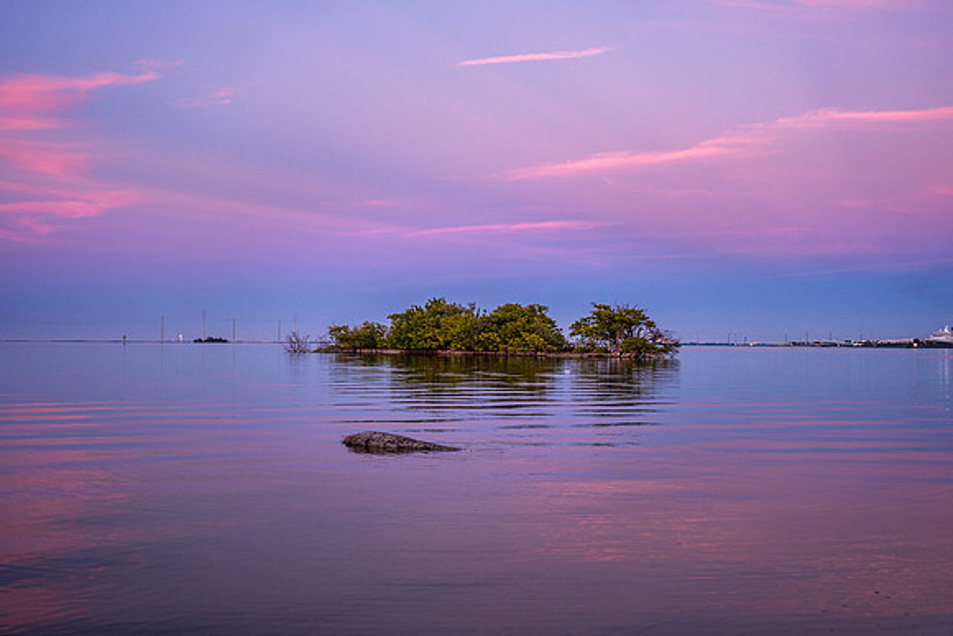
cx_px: 476
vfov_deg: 32.6
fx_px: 1086
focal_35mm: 41
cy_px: 318
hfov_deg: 47.4
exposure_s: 1/80
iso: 800
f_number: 4
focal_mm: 27.5
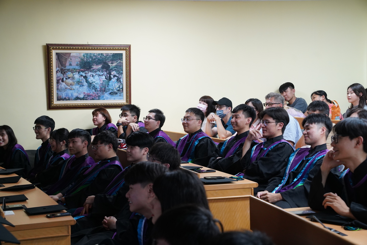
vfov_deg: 19.5
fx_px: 714
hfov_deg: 28.8
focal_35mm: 70
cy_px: 122
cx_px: 184
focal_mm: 70
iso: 3200
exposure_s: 1/80
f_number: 5.6
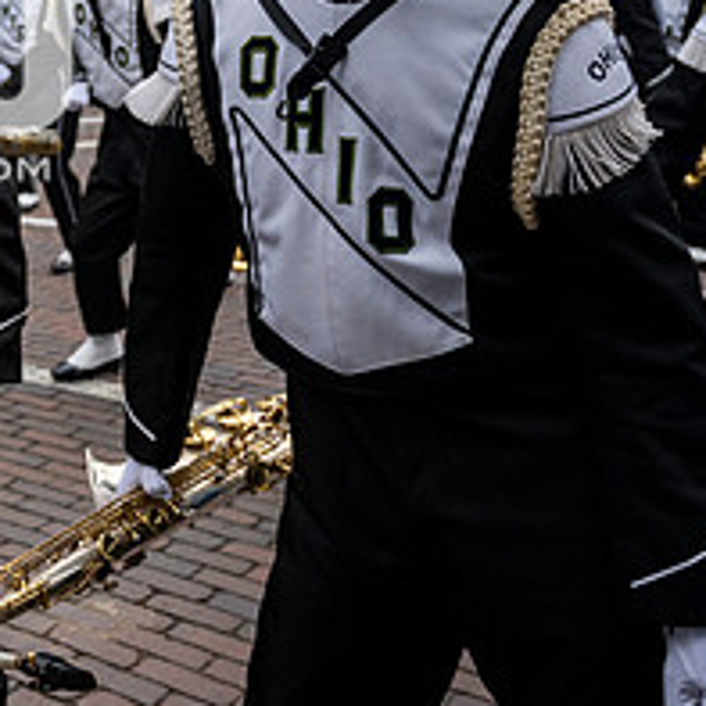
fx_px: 1384
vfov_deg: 27.4
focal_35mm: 60
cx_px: -197
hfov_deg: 25.0
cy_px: 41
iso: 500
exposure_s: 1/1600
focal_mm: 24
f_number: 4
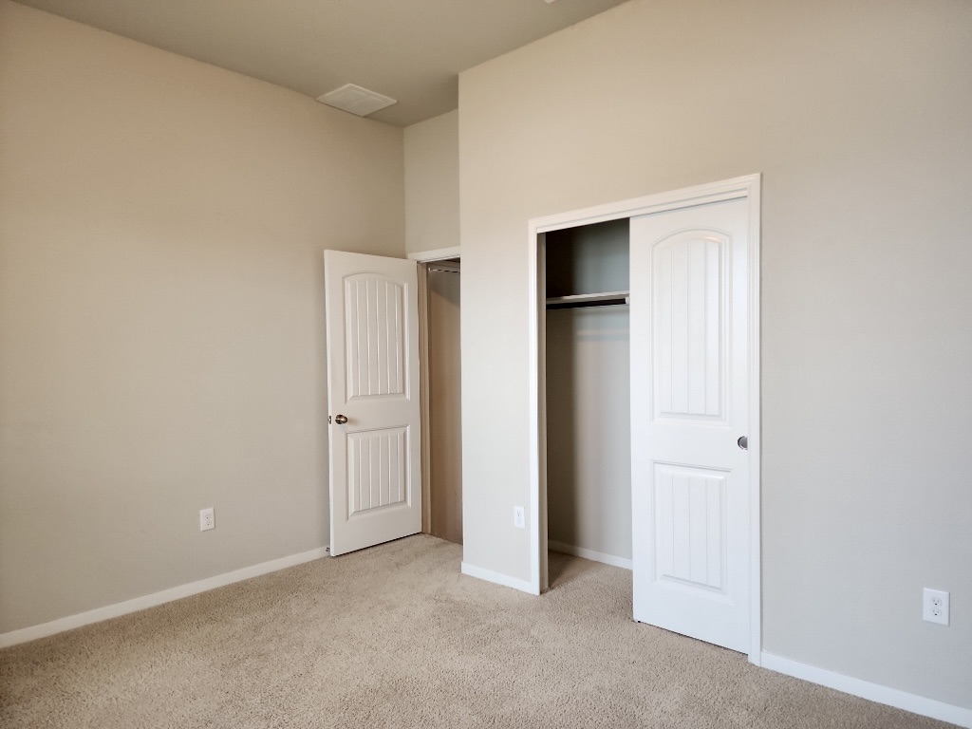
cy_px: 364
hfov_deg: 73.9
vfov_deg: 58.9
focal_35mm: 23
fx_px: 646
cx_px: 486
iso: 1059
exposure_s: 1/59.2
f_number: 1.8
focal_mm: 6.4
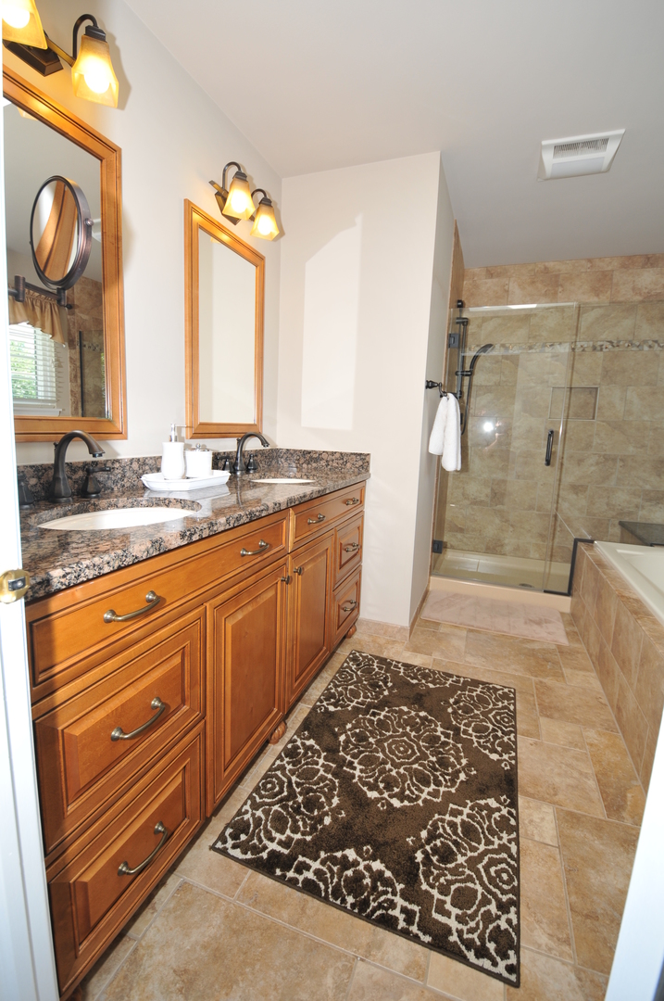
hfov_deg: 77.2
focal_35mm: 15
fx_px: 416
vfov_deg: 100.5
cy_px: 500
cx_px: 332
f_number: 4.5
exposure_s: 1/60
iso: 200
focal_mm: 10
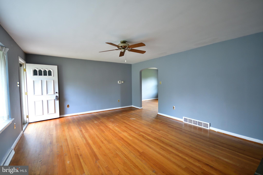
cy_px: 88
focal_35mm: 15
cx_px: 132
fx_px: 110
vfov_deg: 77.3
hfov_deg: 100.4
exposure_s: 1/60
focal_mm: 10
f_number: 4
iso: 2000
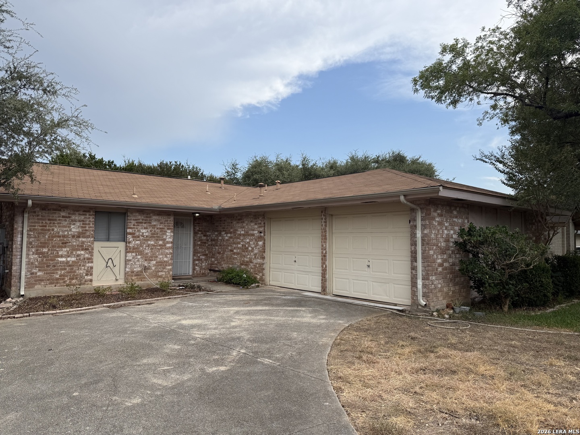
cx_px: 290
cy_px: 218
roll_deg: -0.5
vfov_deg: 56.8
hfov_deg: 71.6
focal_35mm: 24
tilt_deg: +3.5
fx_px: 402
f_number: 1.78
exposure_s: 1/2445
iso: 80
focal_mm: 6.76
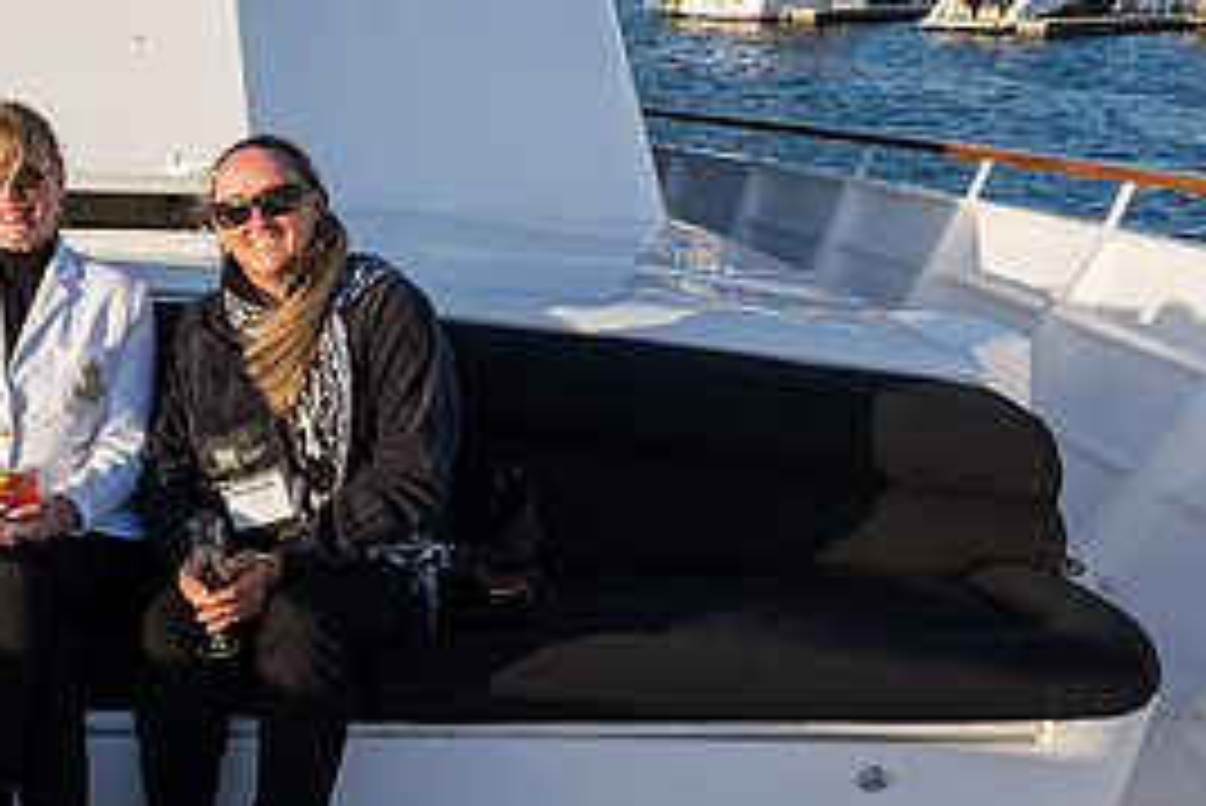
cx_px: -40
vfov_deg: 25.9
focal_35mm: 52
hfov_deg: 34.2
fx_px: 1743
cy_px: 295
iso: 100
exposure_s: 1/500
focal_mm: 24
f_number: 5
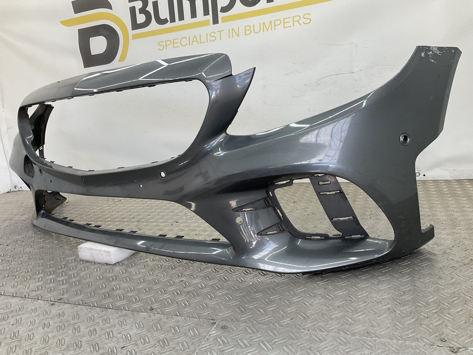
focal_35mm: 29
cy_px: 178
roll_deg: +6.7
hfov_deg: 61.7
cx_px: 236
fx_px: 396
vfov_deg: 48.2
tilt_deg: -12.1
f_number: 1.8
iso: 20
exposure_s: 1/120
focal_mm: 3
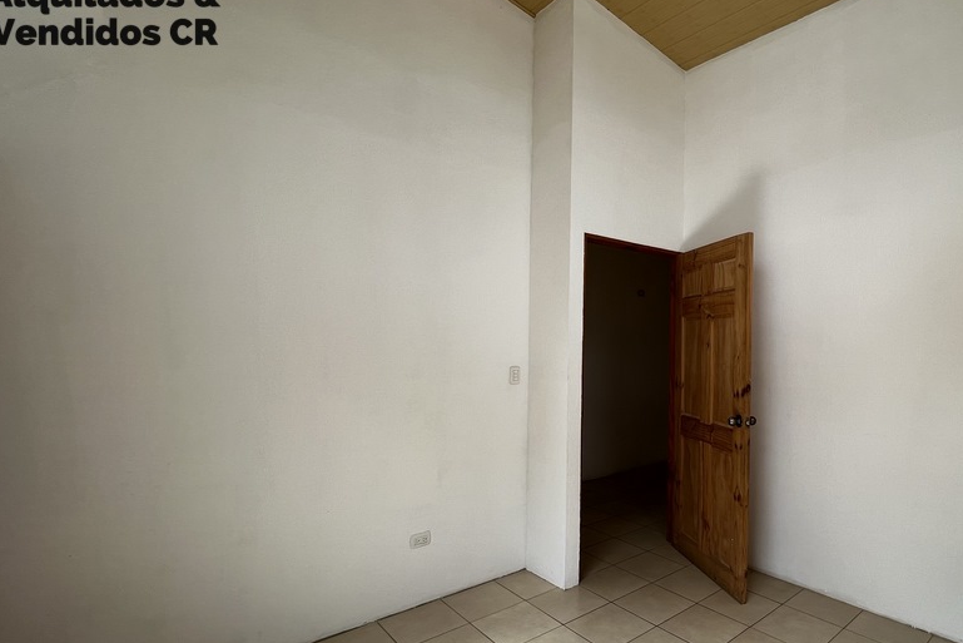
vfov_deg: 67.3
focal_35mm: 18
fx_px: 482
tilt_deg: -0.3
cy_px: 345
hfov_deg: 87.4
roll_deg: -0.6
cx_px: 626
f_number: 1.8
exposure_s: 1/143
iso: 32
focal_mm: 1.57
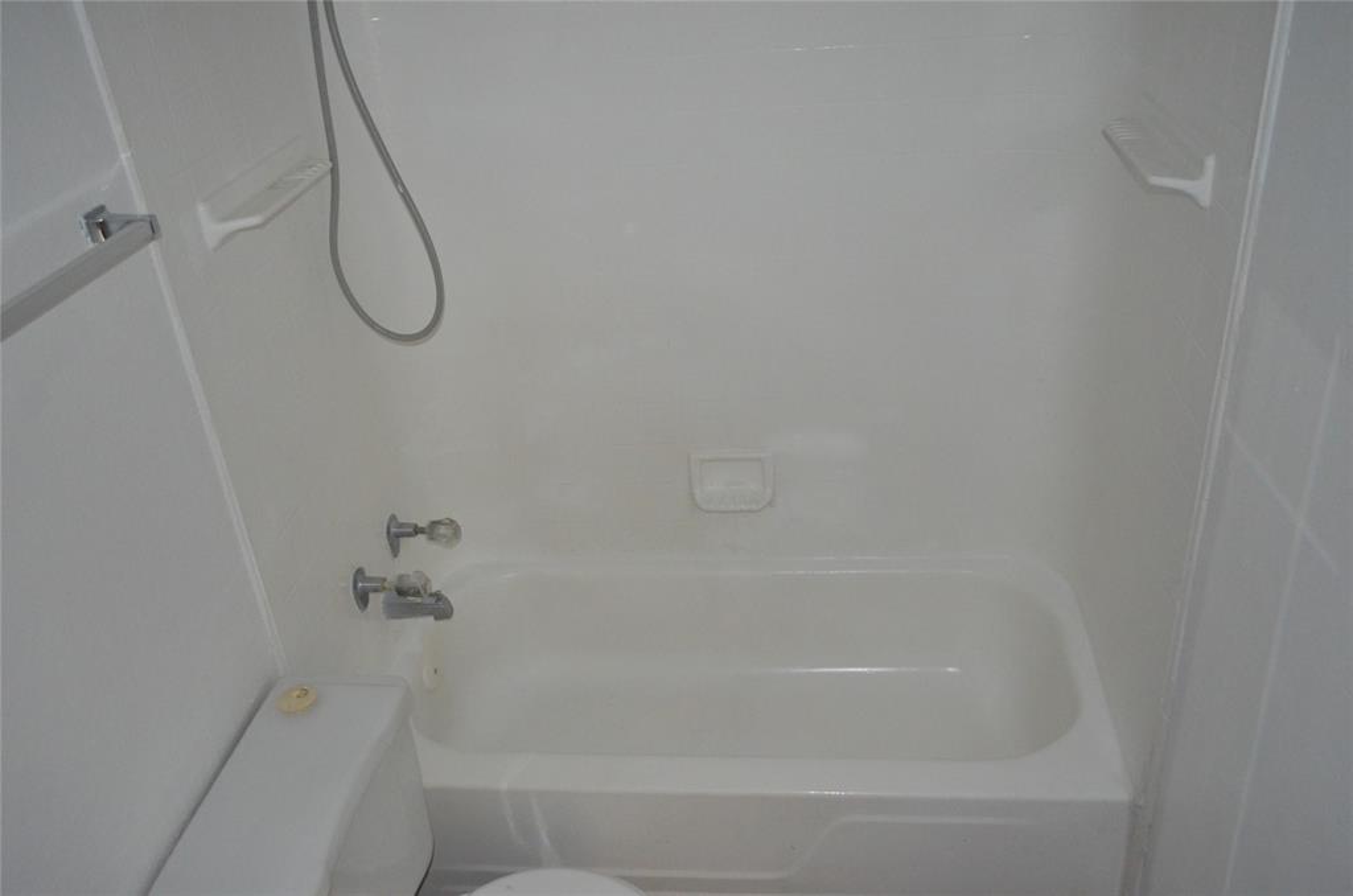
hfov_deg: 62.0
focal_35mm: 30
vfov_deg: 43.4
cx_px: 676
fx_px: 1125
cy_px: 448
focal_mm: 20
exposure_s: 1/60
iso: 3200
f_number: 3.8
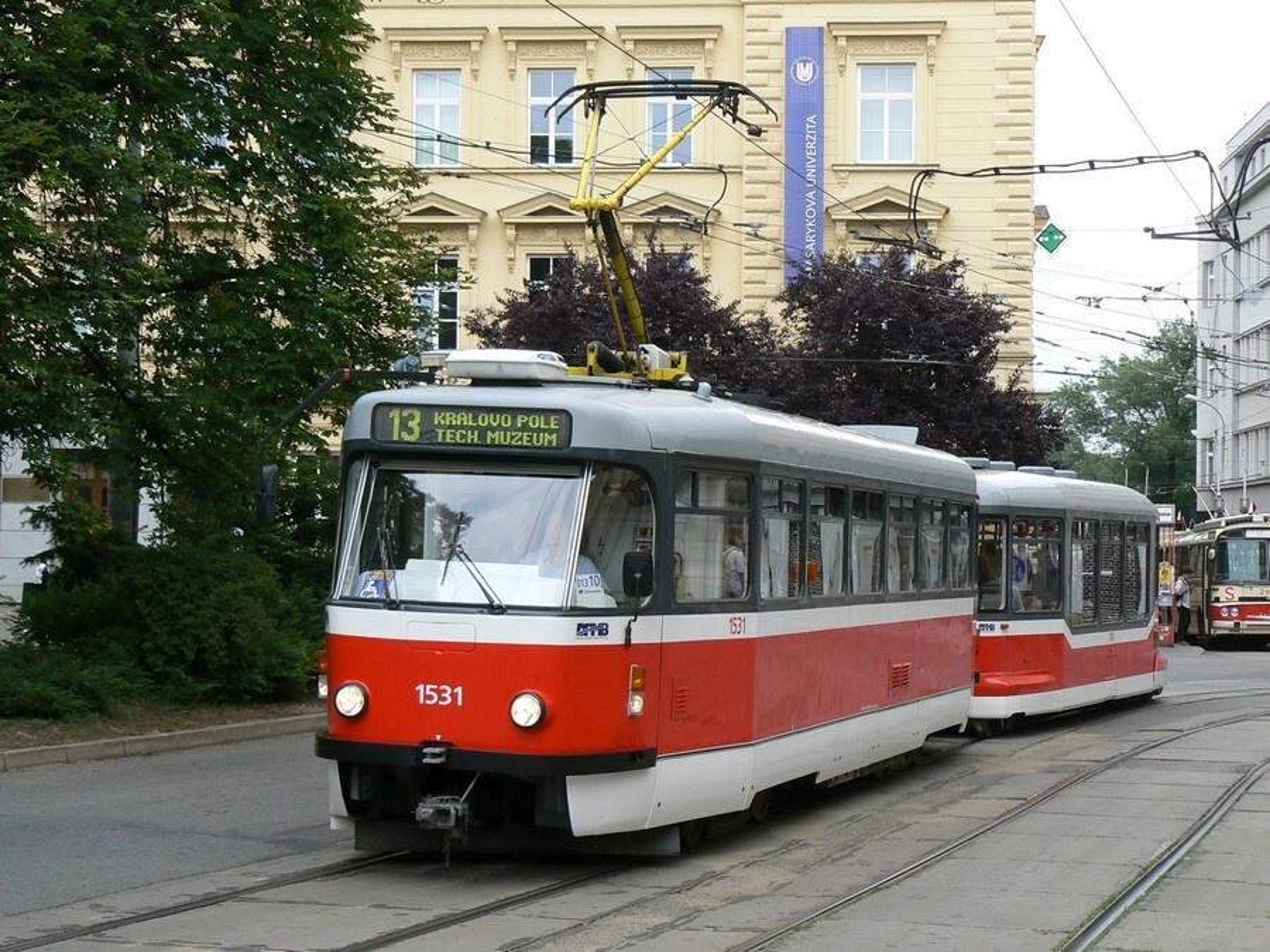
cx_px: 635
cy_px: 476
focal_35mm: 70
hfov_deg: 27.8
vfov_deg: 21.0
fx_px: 2568
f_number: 3.2
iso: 125
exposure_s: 1/500
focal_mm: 11.6
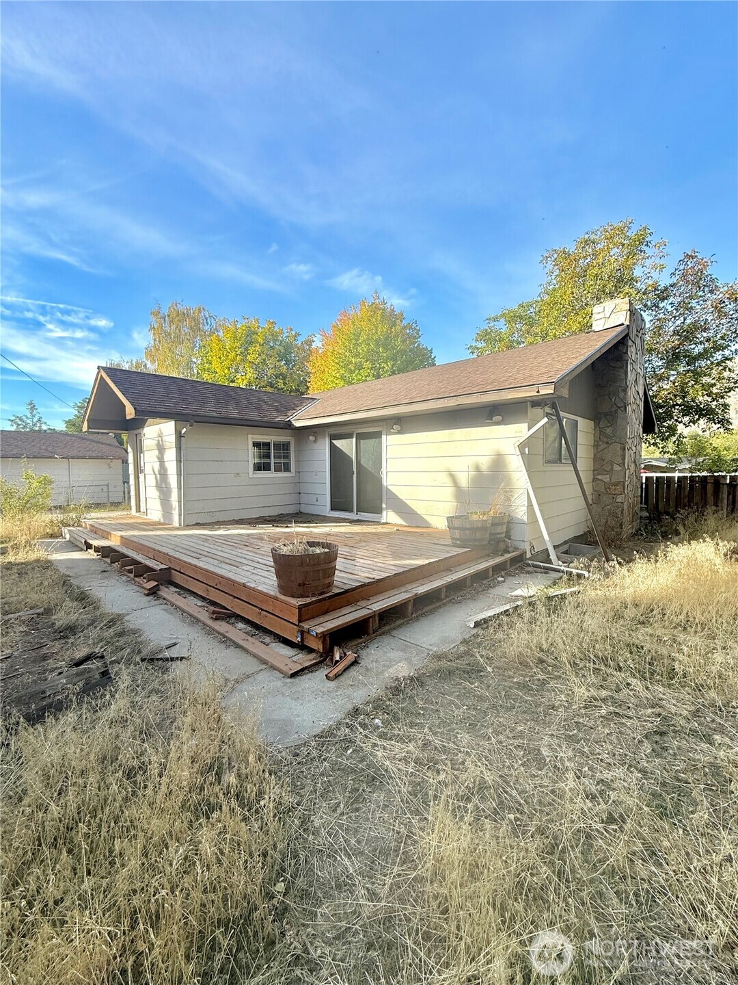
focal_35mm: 14
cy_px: 492
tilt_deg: -2.3
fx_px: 398
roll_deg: +0.1
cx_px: 369
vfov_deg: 102.1
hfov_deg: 85.7
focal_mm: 2.22
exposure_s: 1/701
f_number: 2.2
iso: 50
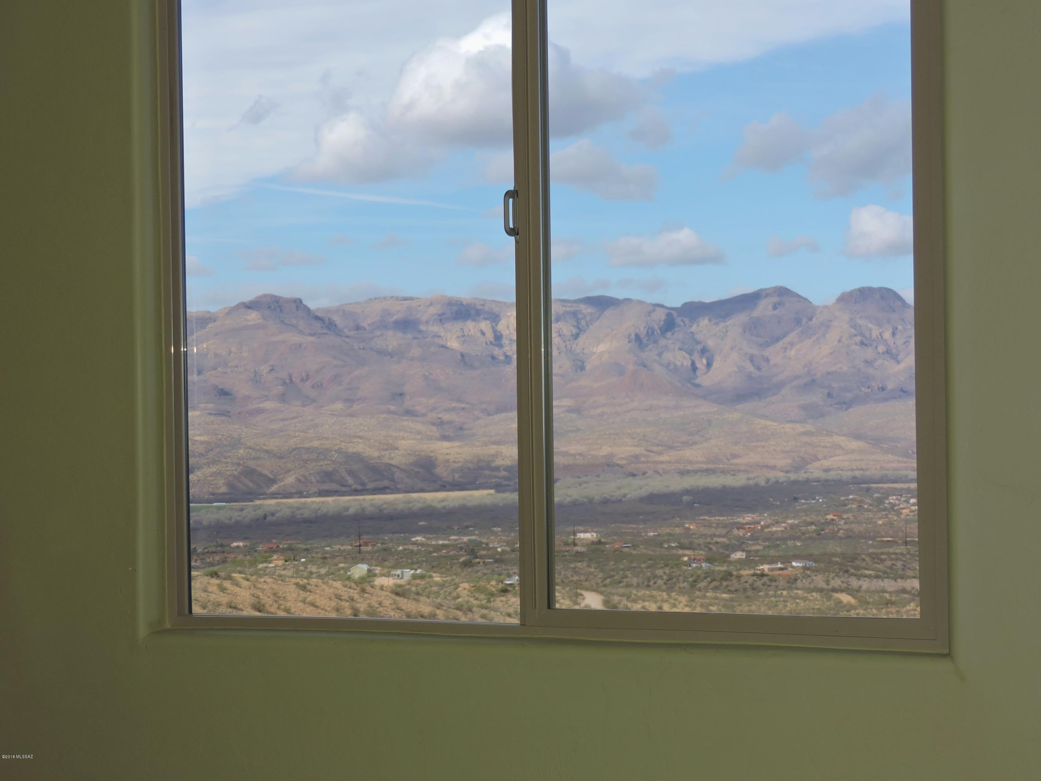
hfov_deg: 23.0
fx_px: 2556
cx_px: 520
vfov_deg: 17.4
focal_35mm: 85
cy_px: 390
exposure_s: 1/640
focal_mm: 15.2
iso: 110
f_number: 4
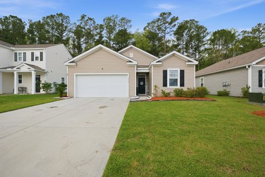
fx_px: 118
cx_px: 132
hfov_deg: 96.8
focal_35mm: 16
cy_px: 88
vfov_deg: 73.7
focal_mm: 16
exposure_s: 1/500
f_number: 8
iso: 400
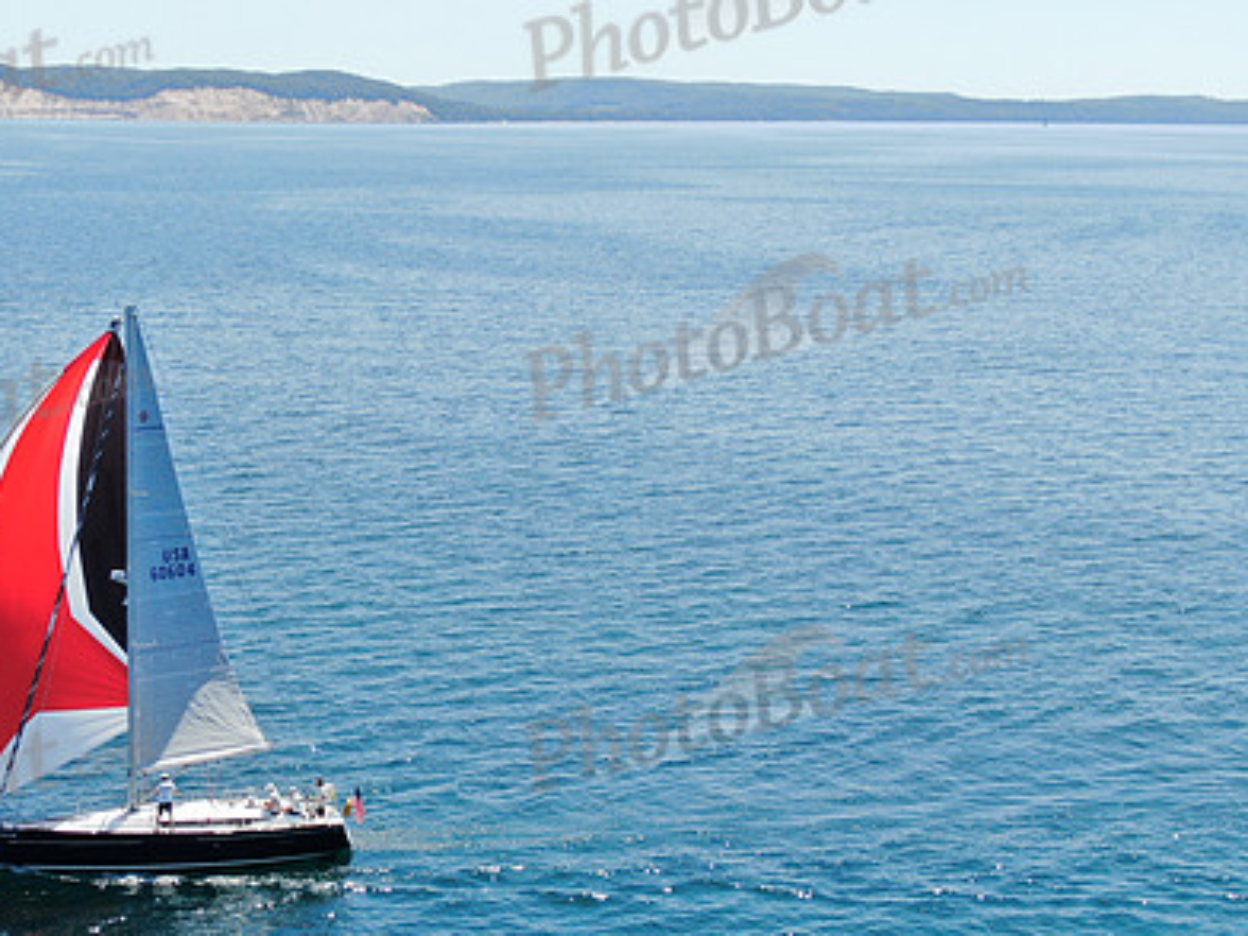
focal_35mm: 71
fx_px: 2560
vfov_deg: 20.7
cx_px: 341
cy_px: 565
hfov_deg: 27.1
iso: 100
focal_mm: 8.6
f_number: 3.8
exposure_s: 1/500
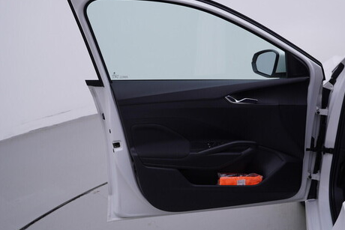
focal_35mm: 43
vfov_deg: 31.2
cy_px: 109
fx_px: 412
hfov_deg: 45.4
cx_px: 187
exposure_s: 1/100
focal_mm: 24
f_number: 4.5
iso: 125
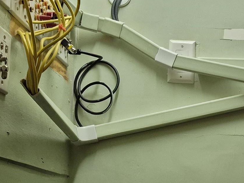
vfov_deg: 17.1
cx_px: 252
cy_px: 165
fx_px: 599
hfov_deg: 22.0
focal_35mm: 85
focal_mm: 5.4
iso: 500
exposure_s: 1/120
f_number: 1.8
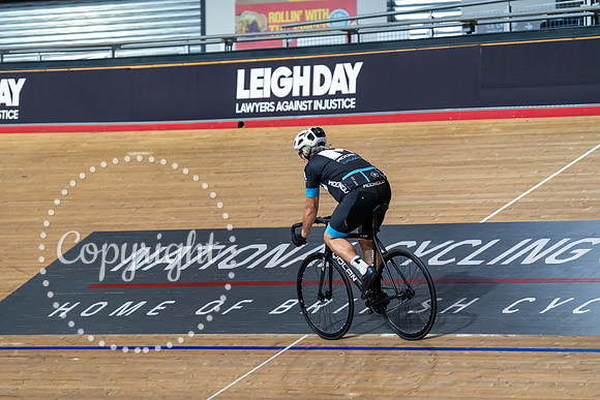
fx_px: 2300
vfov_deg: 9.9
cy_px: 200
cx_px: 300
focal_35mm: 138
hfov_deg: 14.9
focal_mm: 138
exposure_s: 1/1000
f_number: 3.2
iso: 5000
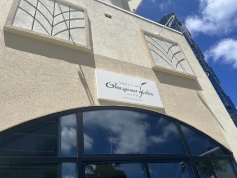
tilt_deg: +36.9
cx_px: 118
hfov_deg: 67.3
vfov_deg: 53.1
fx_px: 178
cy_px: 89
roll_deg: +11.1
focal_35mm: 26
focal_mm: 5.1
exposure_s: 1/4854
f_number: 1.6
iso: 50
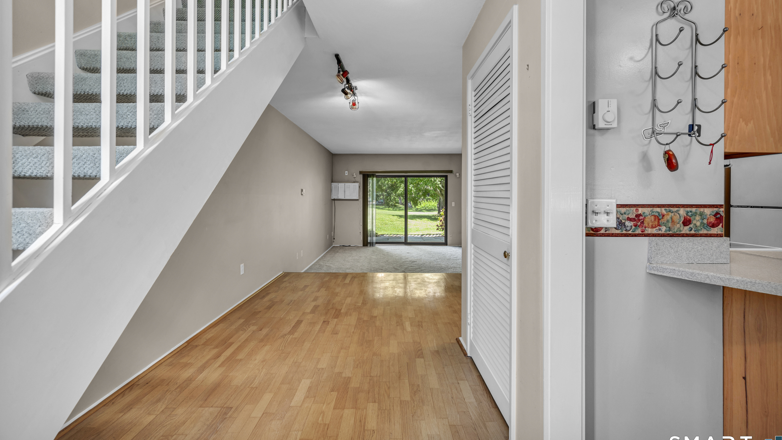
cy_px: 191
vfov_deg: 70.2
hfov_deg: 103.0
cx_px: 388
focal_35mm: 15
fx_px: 311
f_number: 7.1
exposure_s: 1/20
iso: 320
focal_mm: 14
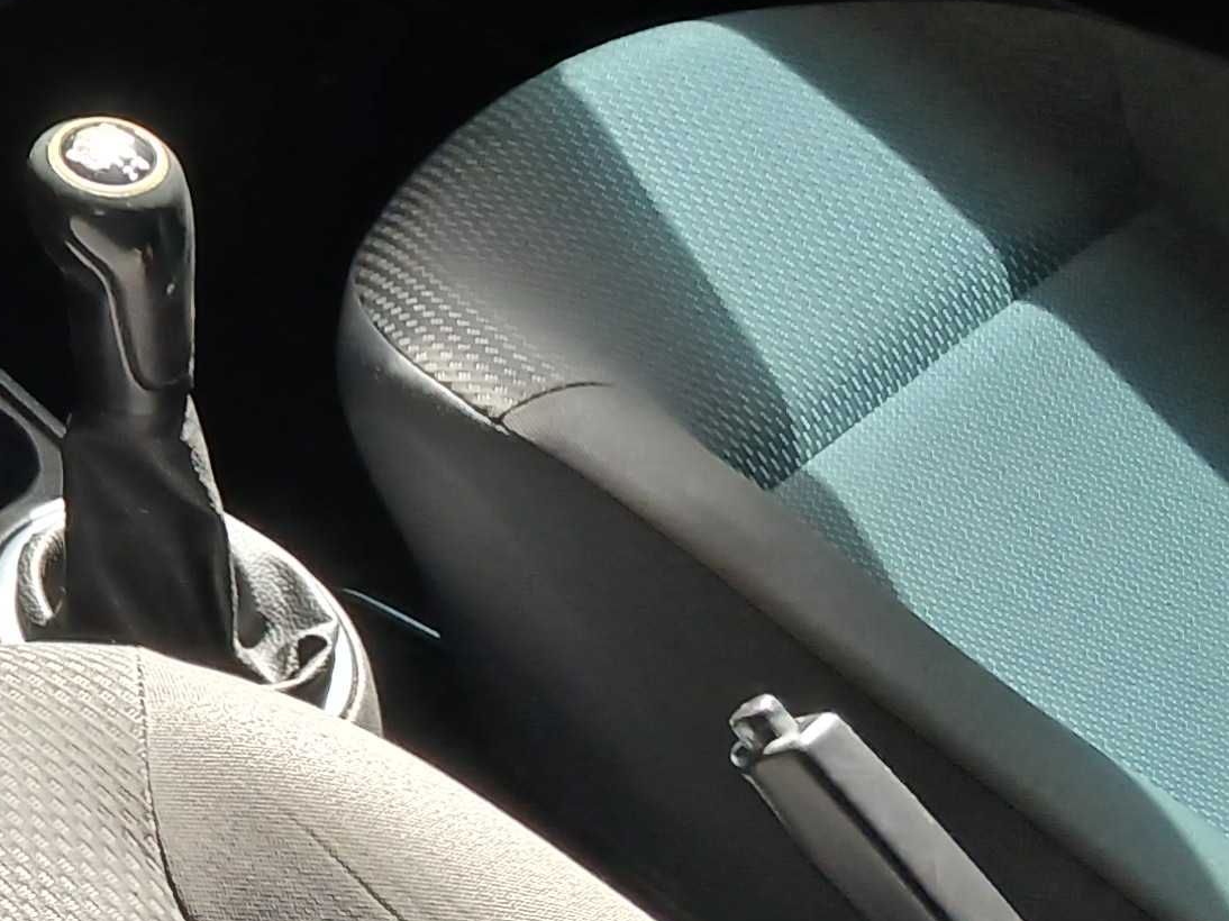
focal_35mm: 97
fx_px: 3443
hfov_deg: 18.3
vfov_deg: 15.2
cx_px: -521
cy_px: 301
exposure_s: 1/60
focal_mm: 3.98
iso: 100
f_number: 1.8
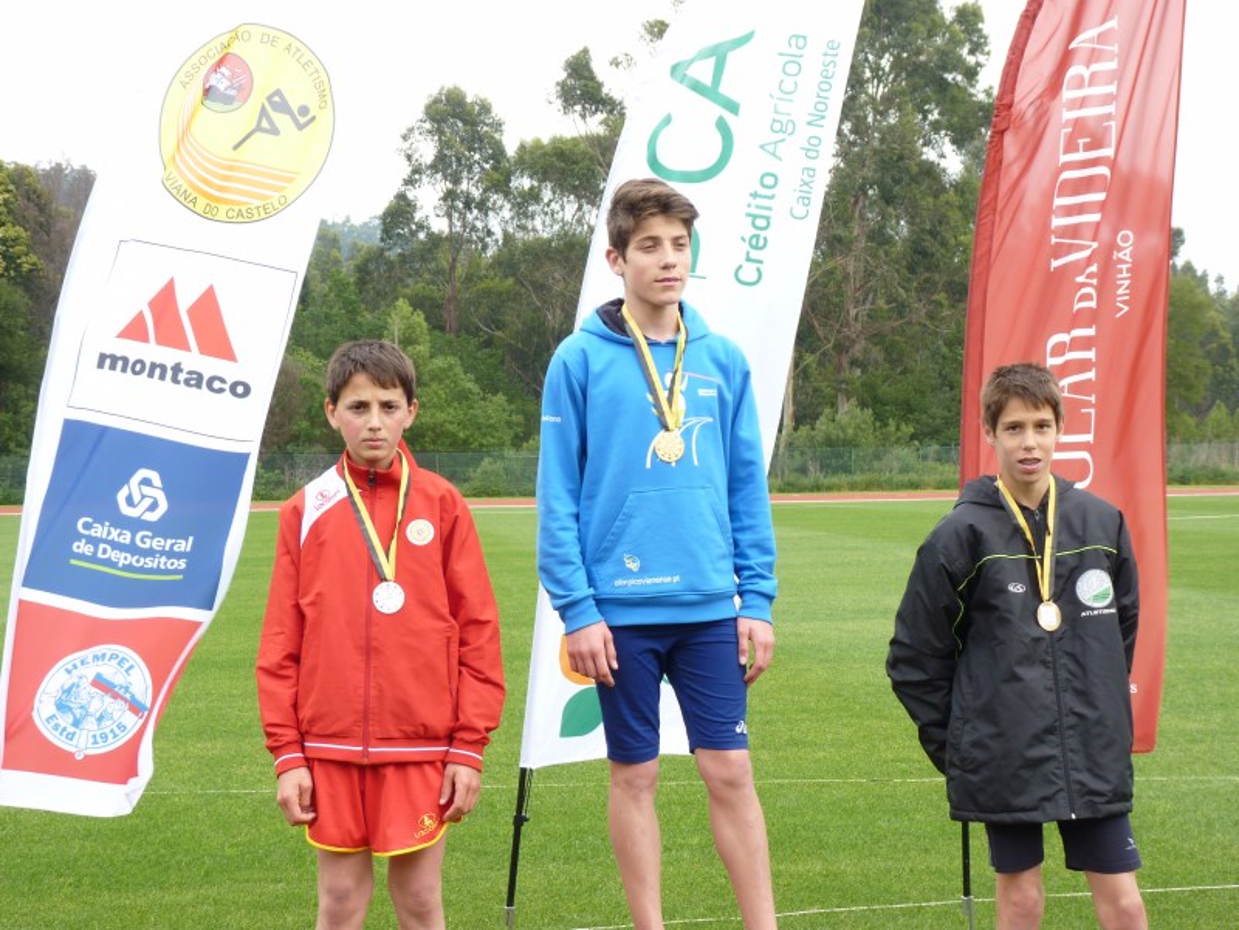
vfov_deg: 24.0
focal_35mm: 61
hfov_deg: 31.7
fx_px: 2183
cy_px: 465
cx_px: 620
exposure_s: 1/125
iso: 80
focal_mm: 10.8
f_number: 4
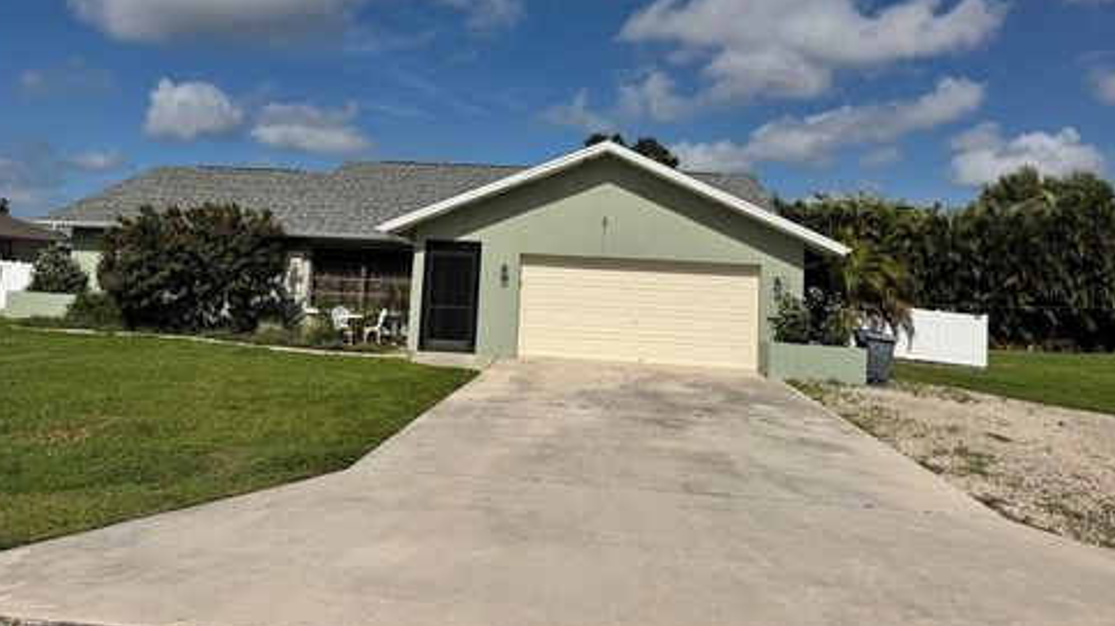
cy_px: 206
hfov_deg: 69.9
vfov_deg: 42.3
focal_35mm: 27
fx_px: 798
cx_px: 551
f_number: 1.78
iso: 80
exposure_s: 1/11905
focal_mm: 6.76
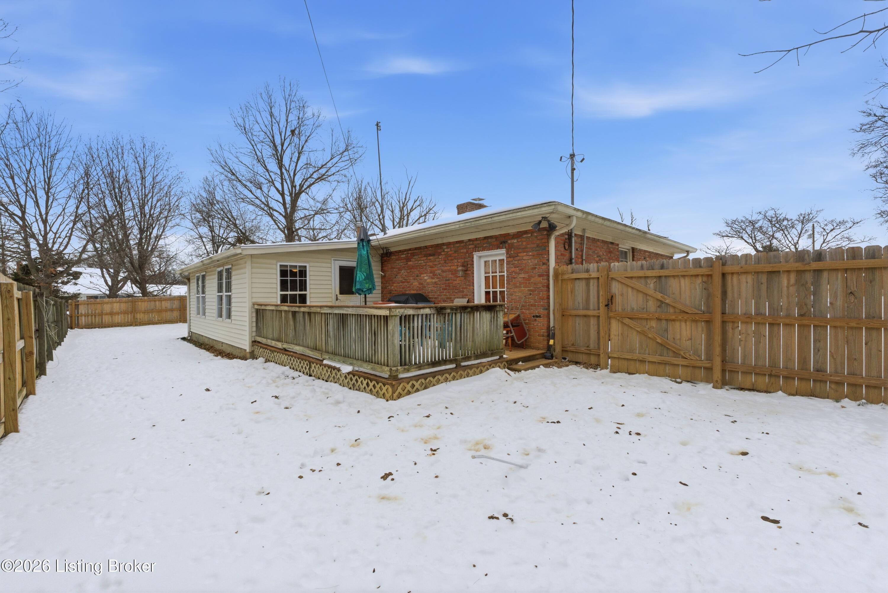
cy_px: 296
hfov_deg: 100.4
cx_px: 444
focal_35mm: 15
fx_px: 370
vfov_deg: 77.4
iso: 400
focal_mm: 10
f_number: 11
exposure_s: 1/4000
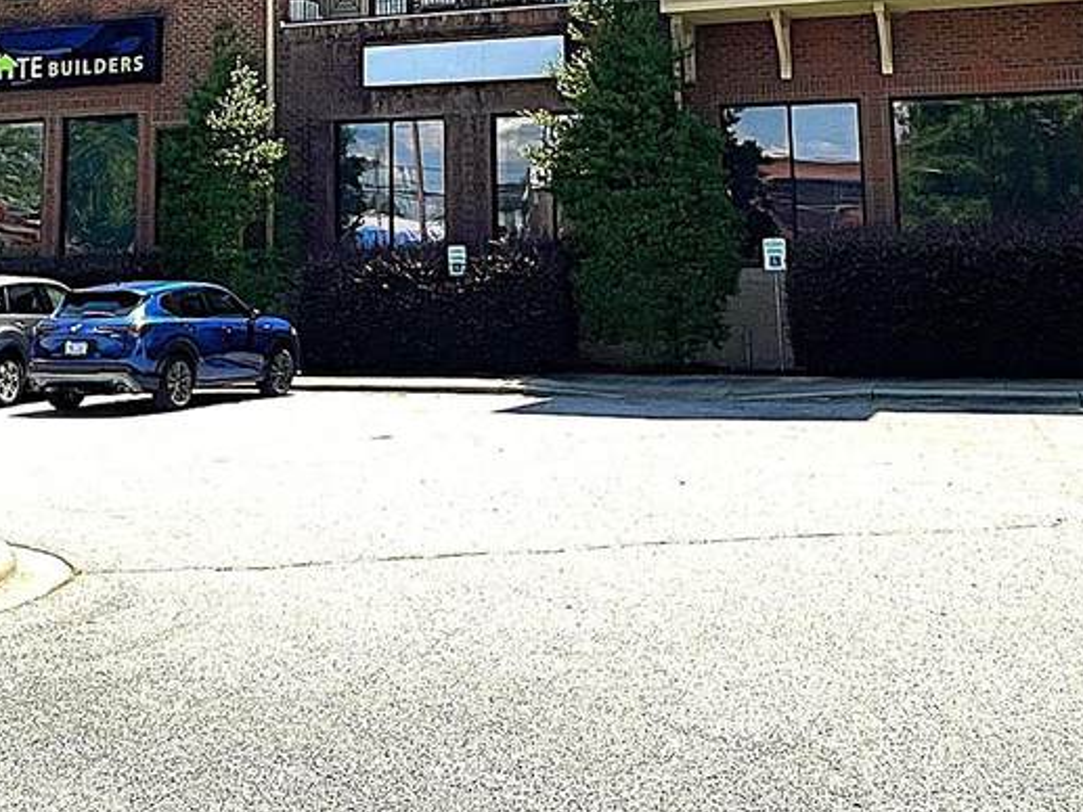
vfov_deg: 29.1
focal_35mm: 47
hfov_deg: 39.9
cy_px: 25
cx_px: 356
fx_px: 1471
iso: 25
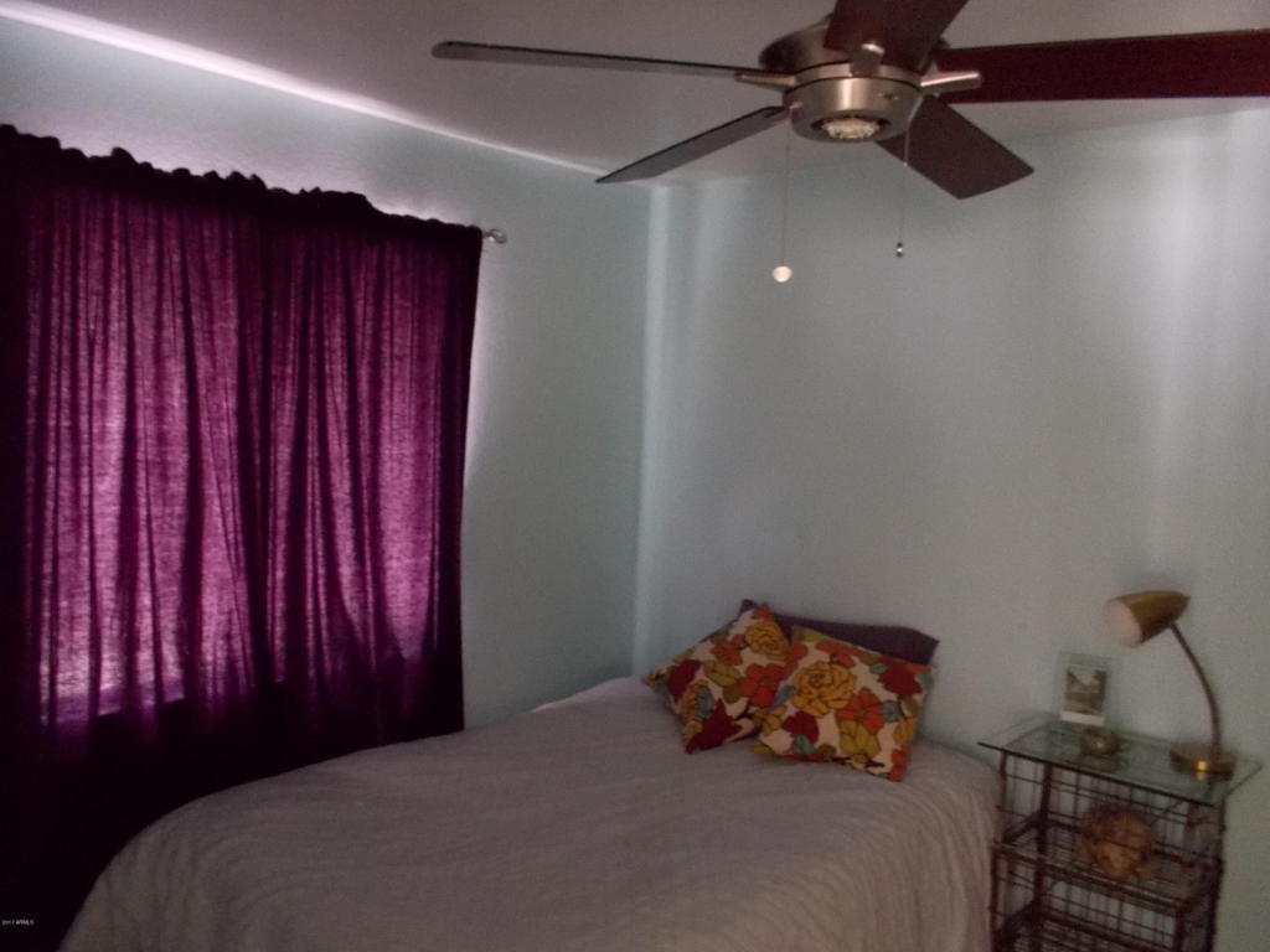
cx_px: 635
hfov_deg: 61.7
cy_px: 476
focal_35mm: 29
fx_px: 1064
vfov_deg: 48.2
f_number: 3.3
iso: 400
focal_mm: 4.1
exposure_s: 1/3
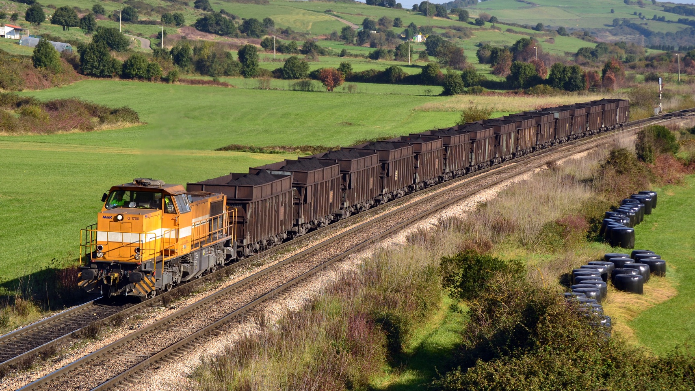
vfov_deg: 10.6
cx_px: 330
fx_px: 2112
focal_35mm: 115
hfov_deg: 18.7
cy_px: 187
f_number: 6.3
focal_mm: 65
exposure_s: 1/500
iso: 200
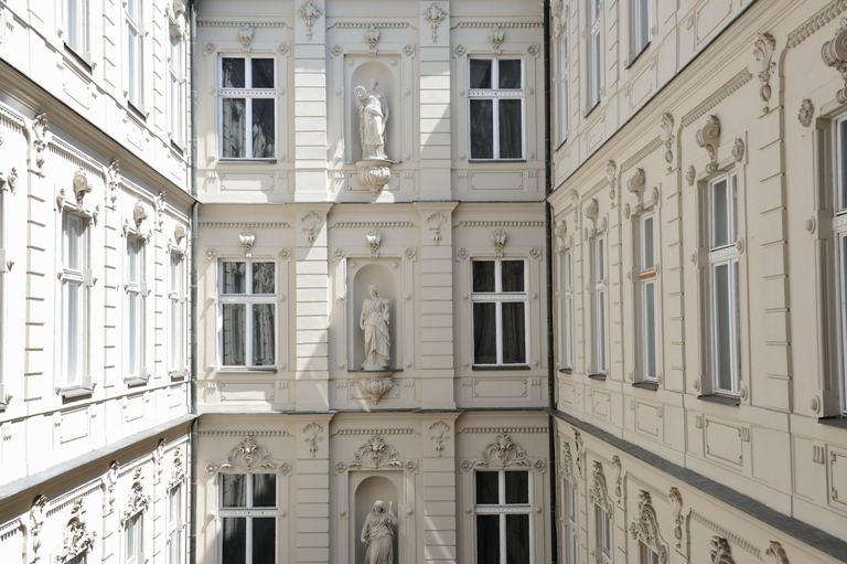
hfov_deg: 46.4
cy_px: 282
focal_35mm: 42
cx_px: 424
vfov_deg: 31.9
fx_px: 987
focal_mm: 42
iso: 400
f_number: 8
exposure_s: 1/250
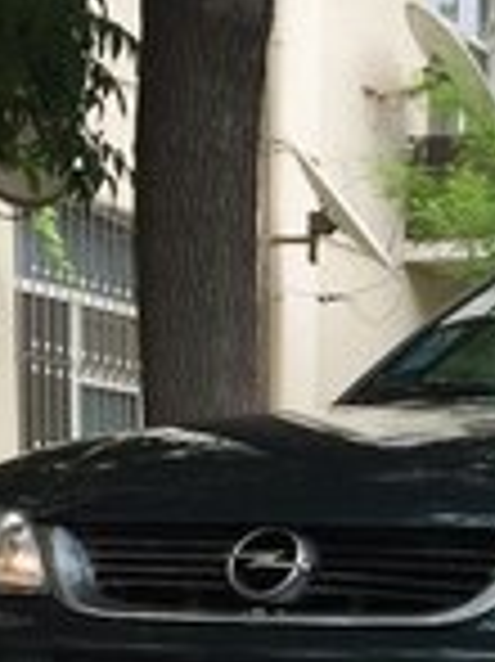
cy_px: 919
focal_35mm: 98
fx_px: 1871
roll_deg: -1.9
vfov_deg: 18.3
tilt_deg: -7.3
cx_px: 603
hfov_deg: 14.6
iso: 32
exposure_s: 1/230
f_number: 2.2
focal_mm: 4.15
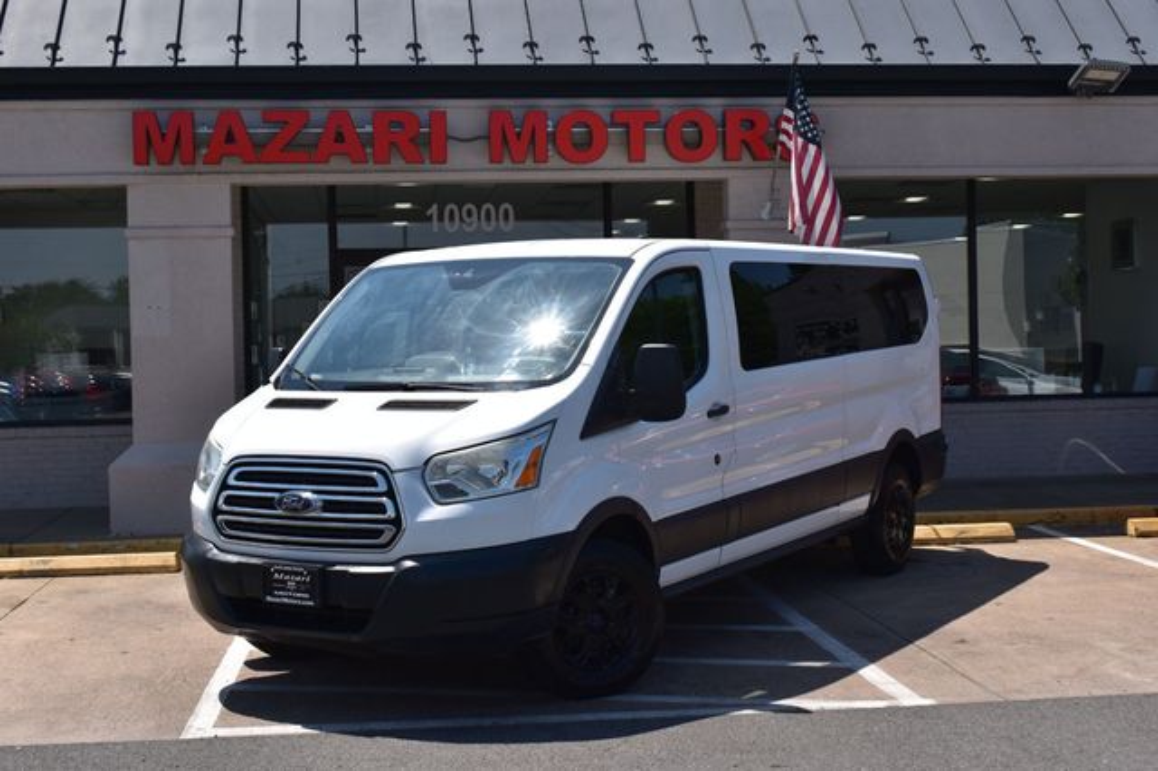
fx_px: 1640
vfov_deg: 26.5
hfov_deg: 38.9
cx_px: 579
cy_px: 386
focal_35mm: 51
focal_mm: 34
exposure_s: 1/500
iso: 250
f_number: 11
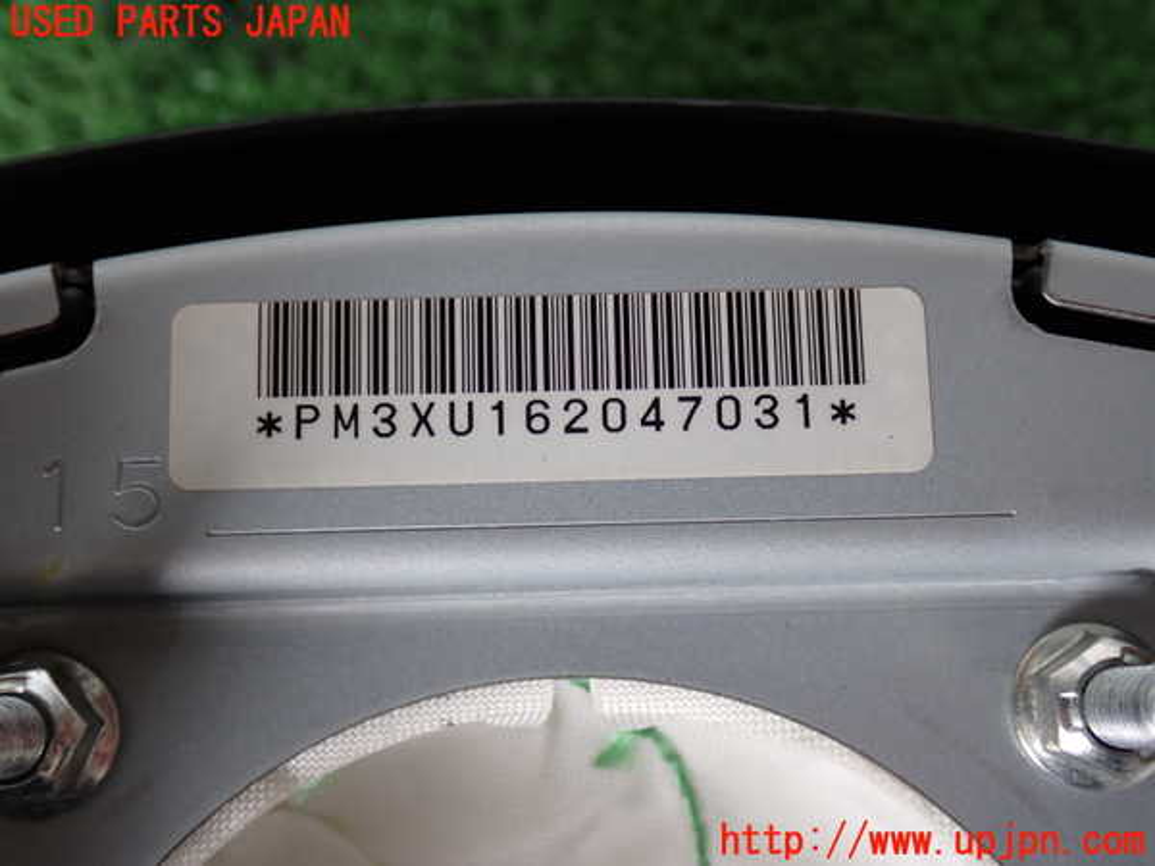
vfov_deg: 32.9
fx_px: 1468
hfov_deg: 42.9
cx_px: 578
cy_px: 433
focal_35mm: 44
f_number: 2.9
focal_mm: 7.84
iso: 200
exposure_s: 1/80
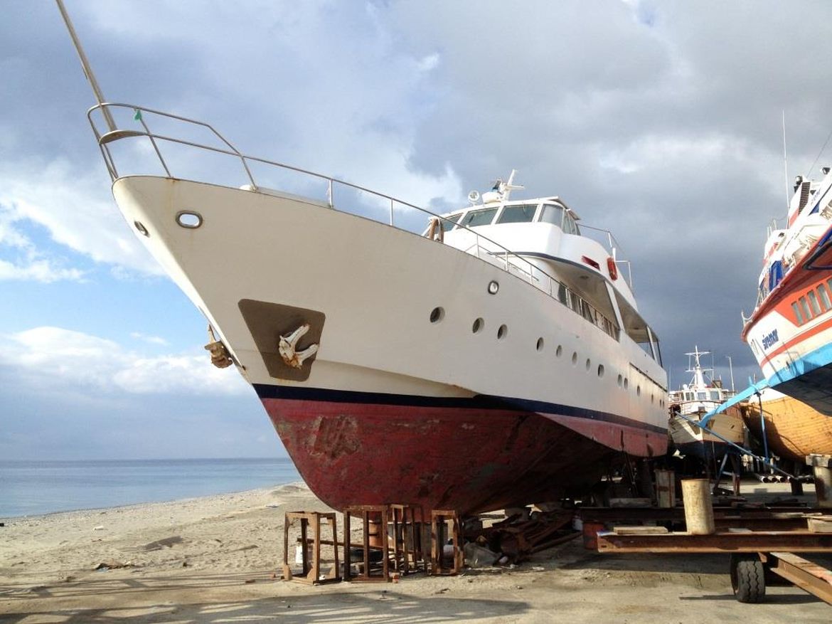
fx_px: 841
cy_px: 312
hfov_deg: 52.6
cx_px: 416
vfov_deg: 40.7
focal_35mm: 35
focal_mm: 4.28
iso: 50
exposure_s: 1/1842
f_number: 2.4
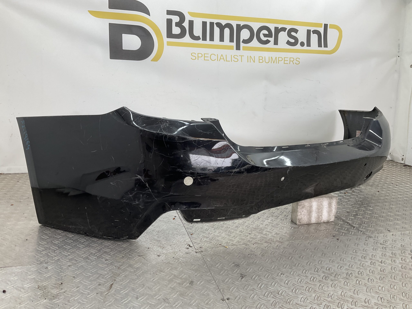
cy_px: 154
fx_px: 345
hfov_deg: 61.7
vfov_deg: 48.2
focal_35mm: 29
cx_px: 206
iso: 16
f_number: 1.8
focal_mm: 3
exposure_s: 1/100
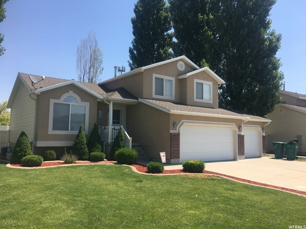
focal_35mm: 29
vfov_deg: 48.2
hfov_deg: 61.7
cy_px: 114
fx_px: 256
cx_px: 153
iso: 25
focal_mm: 4.15
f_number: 2.2
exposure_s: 1/1350
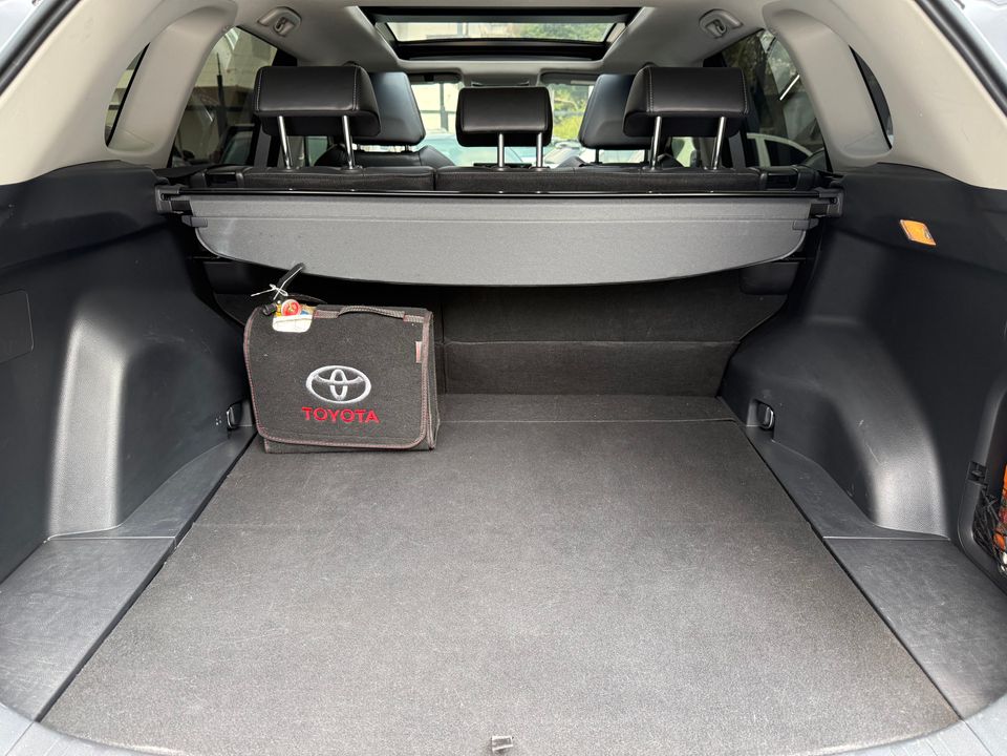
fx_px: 698
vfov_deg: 56.8
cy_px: 378
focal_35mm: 24
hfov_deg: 71.6
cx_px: 504
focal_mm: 6.76
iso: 200
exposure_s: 1/178
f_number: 1.78
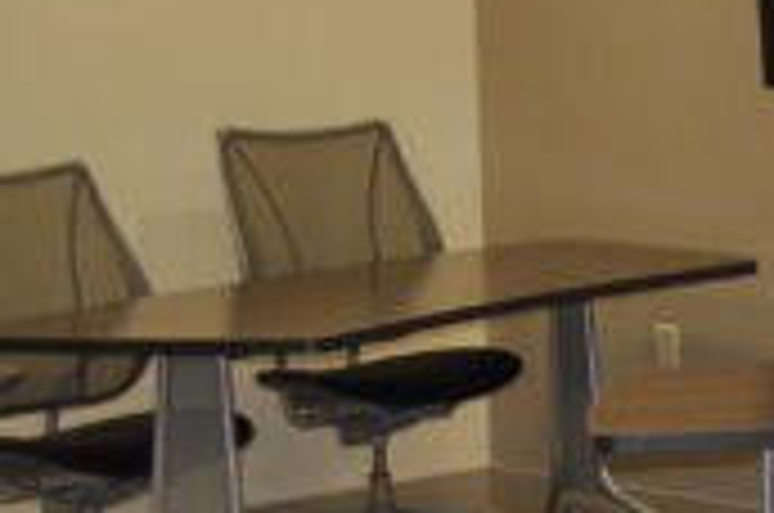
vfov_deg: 8.5
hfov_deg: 11.4
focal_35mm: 161
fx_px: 3455
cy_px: 63
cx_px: 1620
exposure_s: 1/125
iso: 450
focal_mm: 18
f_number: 3.5
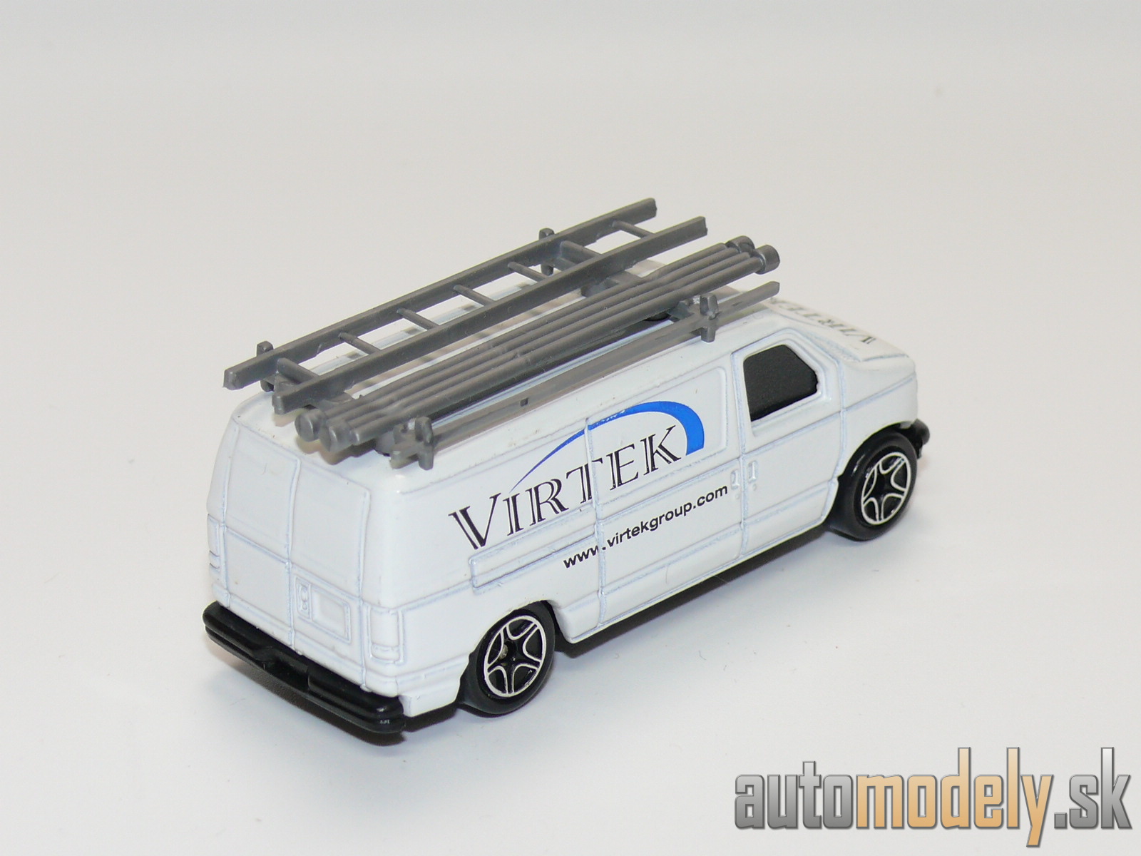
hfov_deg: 20.2
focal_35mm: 97
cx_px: 570
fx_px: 3197
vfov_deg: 15.2
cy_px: 428
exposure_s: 1/30
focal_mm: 13
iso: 100
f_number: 4
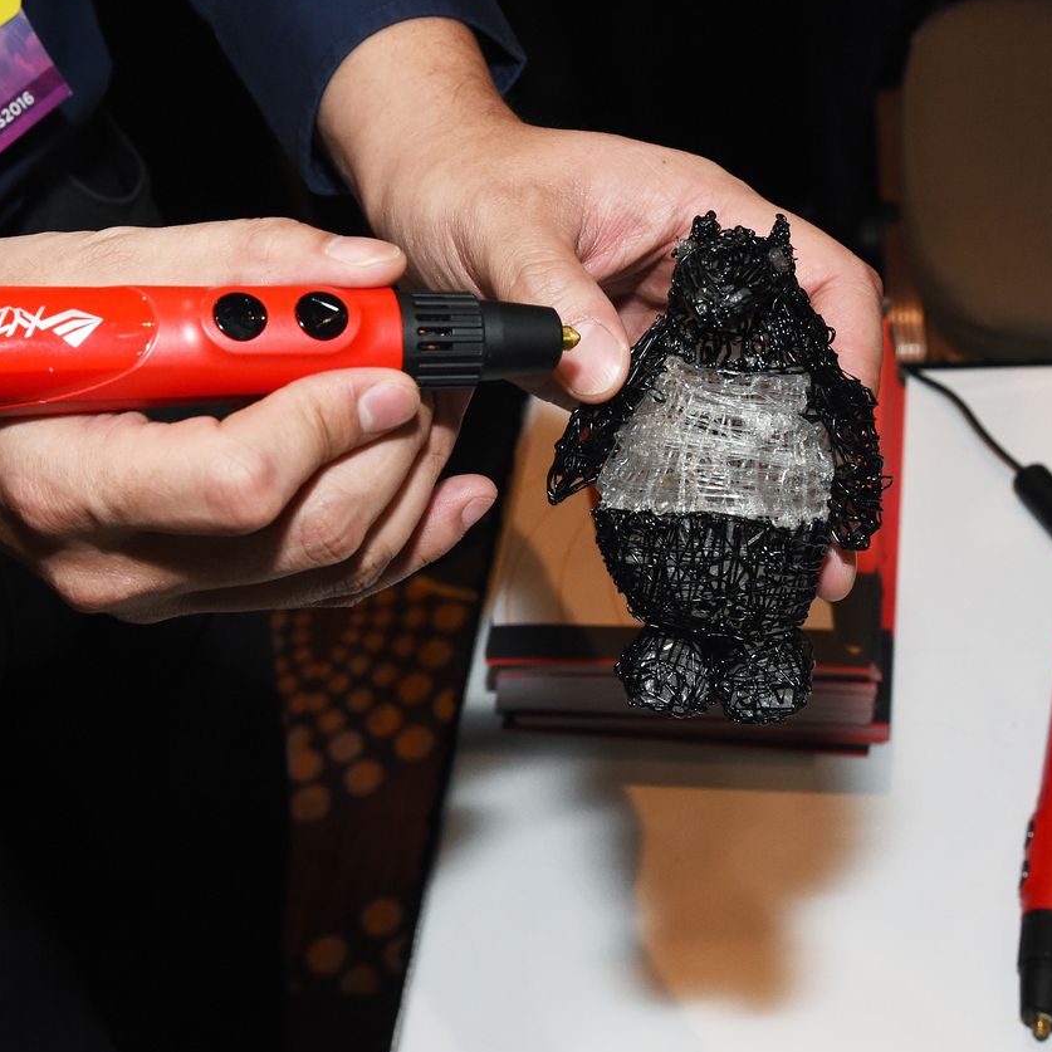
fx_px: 1788
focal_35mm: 52
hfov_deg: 32.5
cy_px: 522
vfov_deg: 32.8
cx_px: 361
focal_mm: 40
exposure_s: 1/160
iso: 3200
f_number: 9
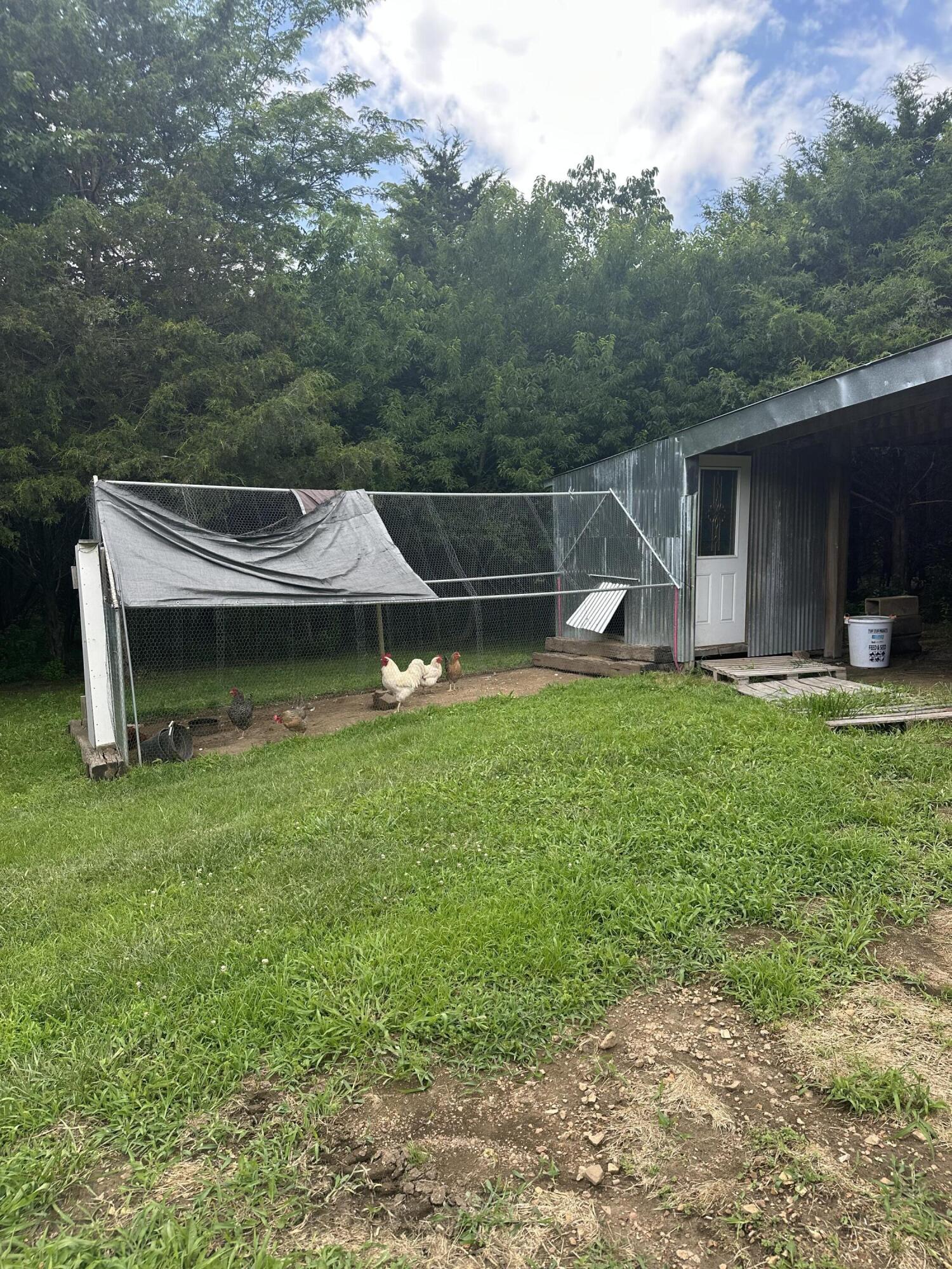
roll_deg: +0.5
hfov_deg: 56.8
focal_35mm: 24
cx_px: 476
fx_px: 880
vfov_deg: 71.6
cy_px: 634
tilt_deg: -6.0
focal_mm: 6.86
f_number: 1.78
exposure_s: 1/887
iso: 80
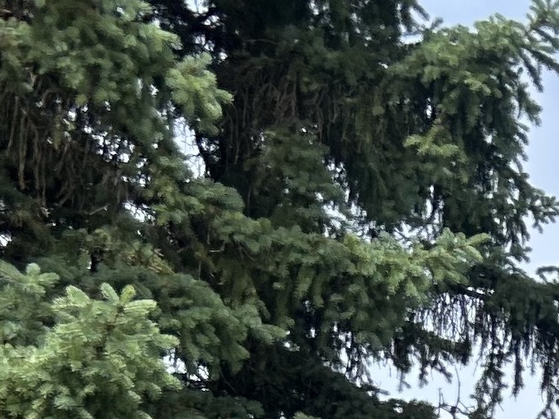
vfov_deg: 8.9
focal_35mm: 143
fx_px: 2309
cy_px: 1149
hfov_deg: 13.0
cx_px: 875
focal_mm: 5.7
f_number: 1.5
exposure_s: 1/3460
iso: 50
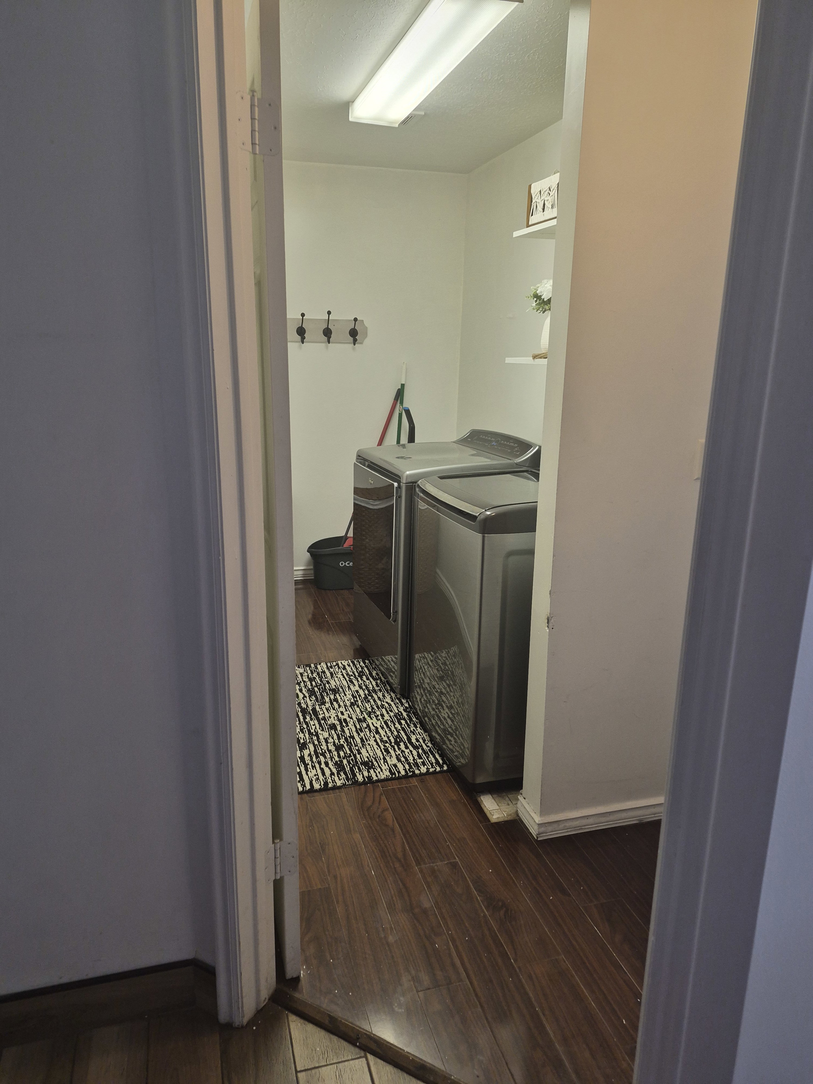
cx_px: 406
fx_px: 720
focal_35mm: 23
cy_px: 542
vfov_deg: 73.9
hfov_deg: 58.9
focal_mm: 5.4
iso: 320
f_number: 1.8
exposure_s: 1/120
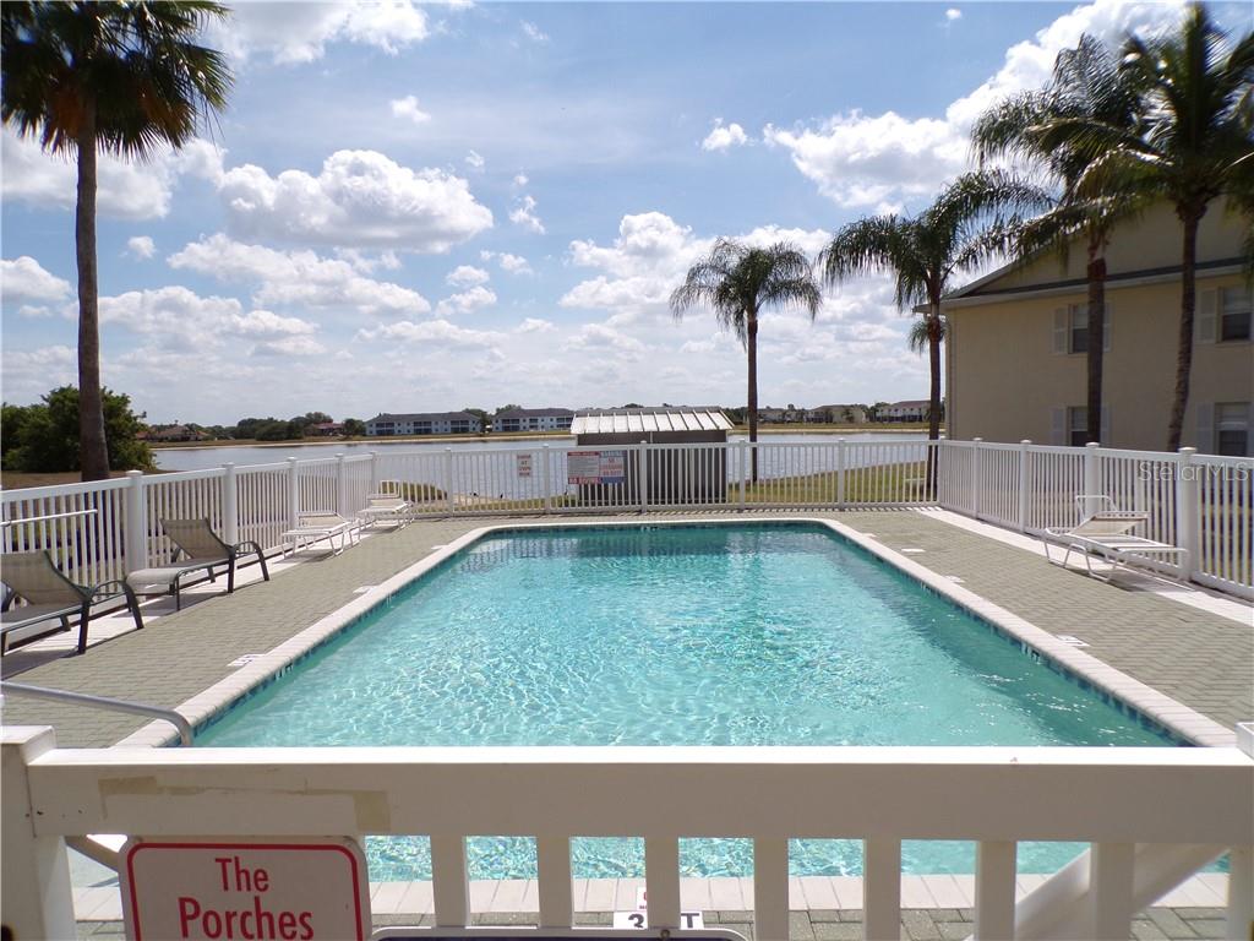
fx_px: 869
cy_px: 470
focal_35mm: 24
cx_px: 627
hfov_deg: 71.6
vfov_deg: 56.8
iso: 80
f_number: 5.8
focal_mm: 4.3
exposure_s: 1/600
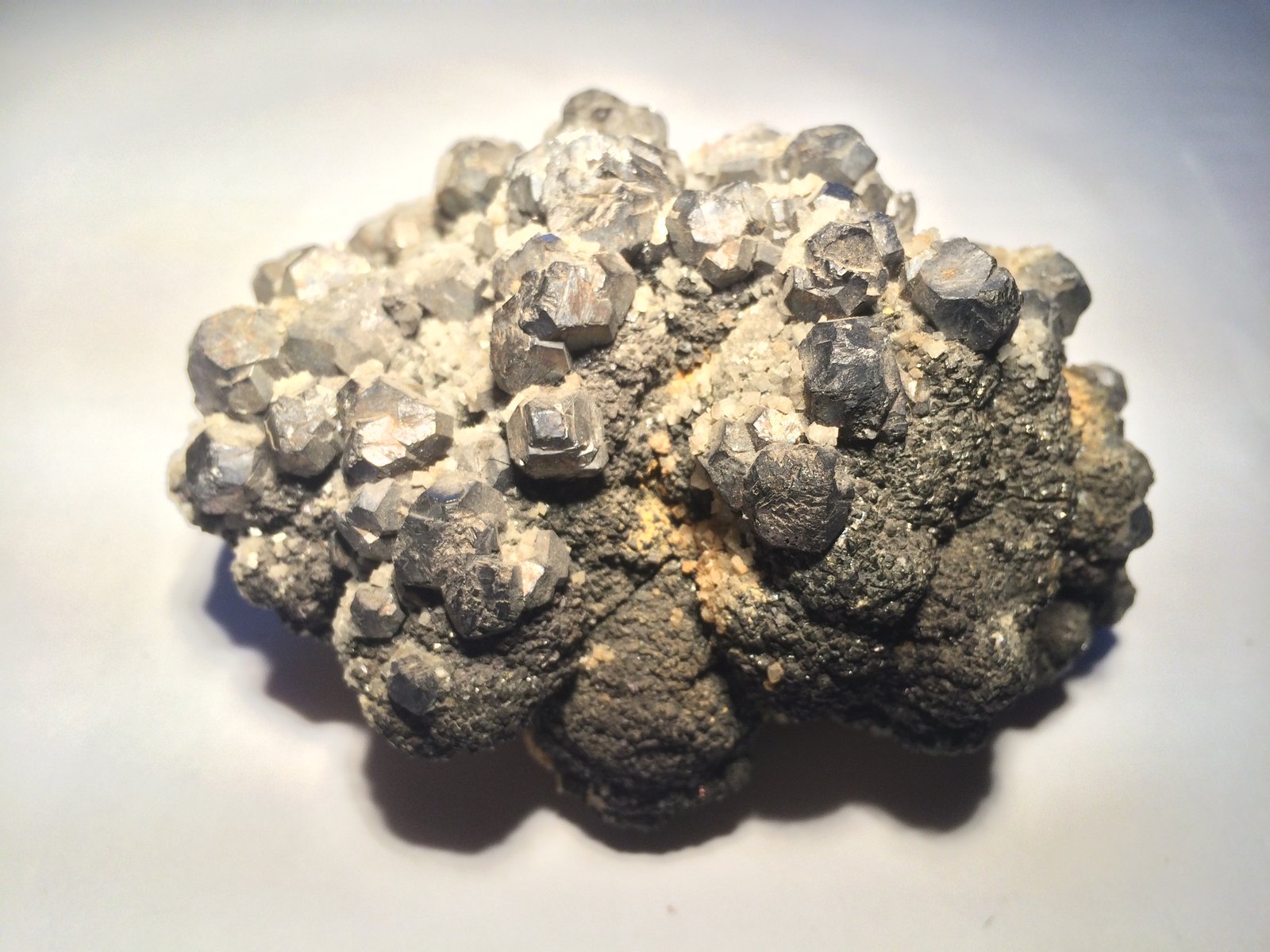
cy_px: 476
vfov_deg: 48.2
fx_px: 1064
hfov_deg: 61.7
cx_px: 635
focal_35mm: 29
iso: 50
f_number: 2.2
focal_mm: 4.15
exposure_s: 1/120
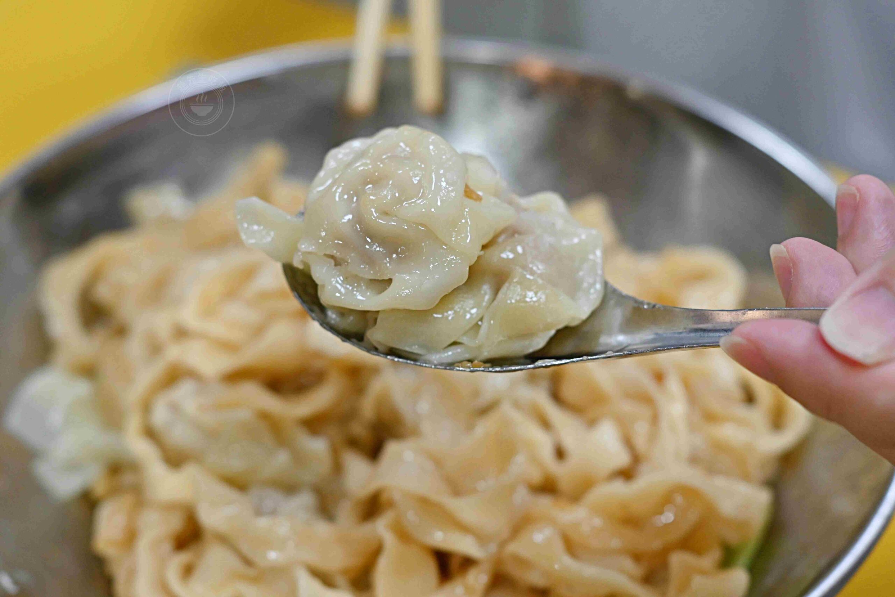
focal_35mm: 75
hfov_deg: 27.0
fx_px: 1865
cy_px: 298
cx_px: 448
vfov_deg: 18.2
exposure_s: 1/200
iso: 640
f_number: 3.2
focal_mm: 50
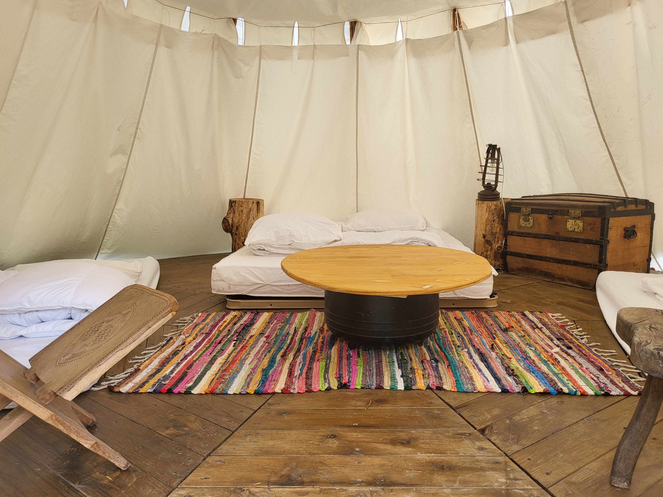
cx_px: 332
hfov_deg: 67.3
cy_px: 248
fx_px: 498
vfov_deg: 53.1
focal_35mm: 26
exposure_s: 1/154
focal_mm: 4.25
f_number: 1.8
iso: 50
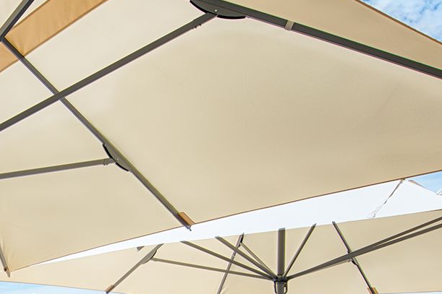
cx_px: -24
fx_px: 675
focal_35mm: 55
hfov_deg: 32.6
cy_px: 371
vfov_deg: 22.3
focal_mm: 14
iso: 100
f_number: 8
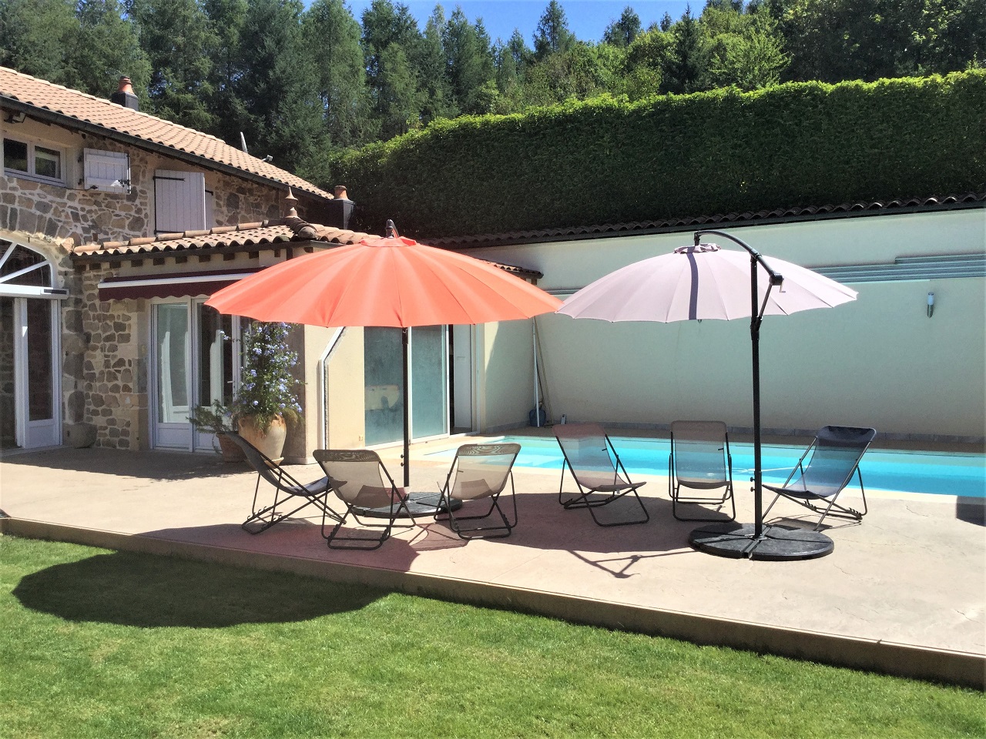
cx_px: 493
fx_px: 883
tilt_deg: -1.3
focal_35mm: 31
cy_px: 370
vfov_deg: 45.4
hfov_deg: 58.4
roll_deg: -0.3
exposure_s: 1/1456
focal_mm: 3.3
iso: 25
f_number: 2.4
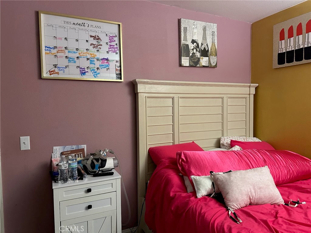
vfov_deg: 56.8
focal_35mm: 24
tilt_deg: -2.4
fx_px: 216
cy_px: 116
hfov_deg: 71.6
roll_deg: +0.4
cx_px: 156
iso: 500
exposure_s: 1/60
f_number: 1.78
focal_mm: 6.86
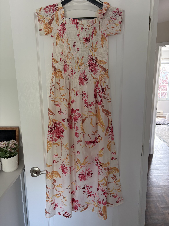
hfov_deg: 53.1
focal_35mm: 26
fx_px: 169
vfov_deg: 67.3
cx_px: 84
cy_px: 113
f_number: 1.6
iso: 125
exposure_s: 1/76
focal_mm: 5.96
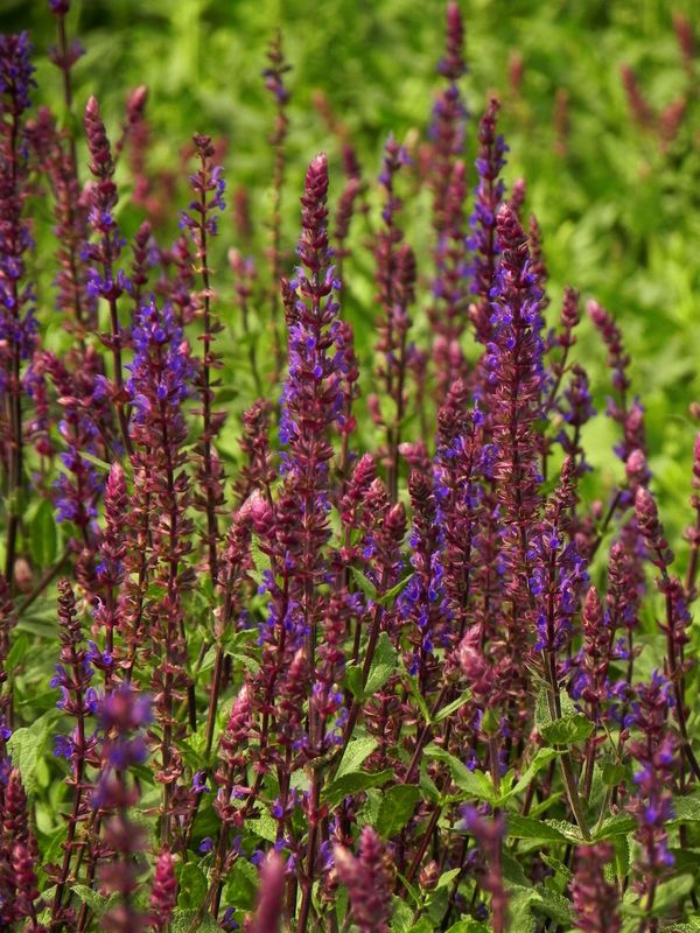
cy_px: 466
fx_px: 12969
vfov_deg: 4.1
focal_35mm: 481
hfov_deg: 3.1
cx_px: 350
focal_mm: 85.6
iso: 160
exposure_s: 1/320
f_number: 5.6
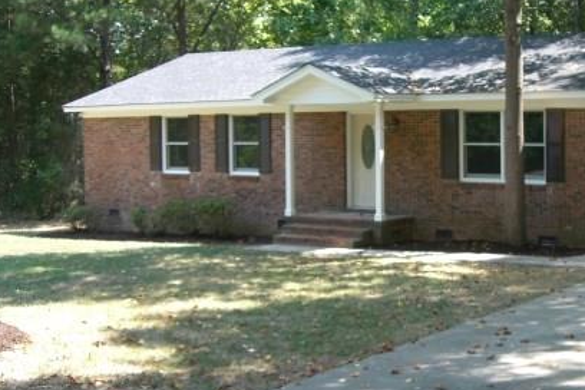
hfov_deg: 31.9
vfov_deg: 21.9
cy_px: 169
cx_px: 429
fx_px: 1007
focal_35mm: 62
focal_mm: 6.2
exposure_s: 1/125
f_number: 2.7
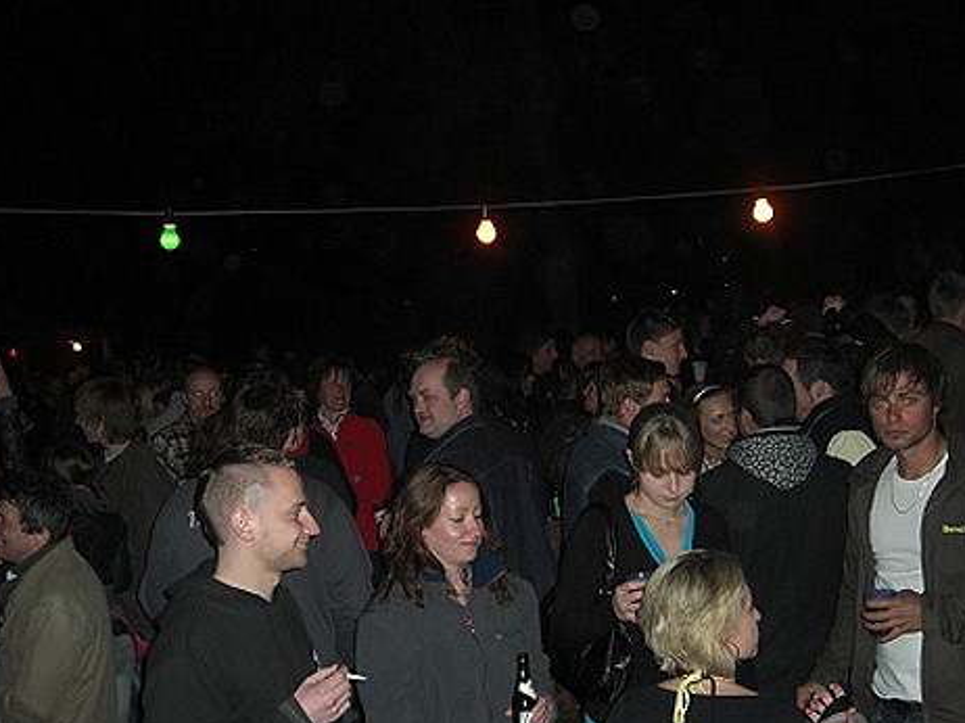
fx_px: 1226
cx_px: 465
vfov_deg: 32.8
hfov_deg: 43.0
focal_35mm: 44
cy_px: 367
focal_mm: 7.9
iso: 200
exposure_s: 1/60
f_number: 2.8
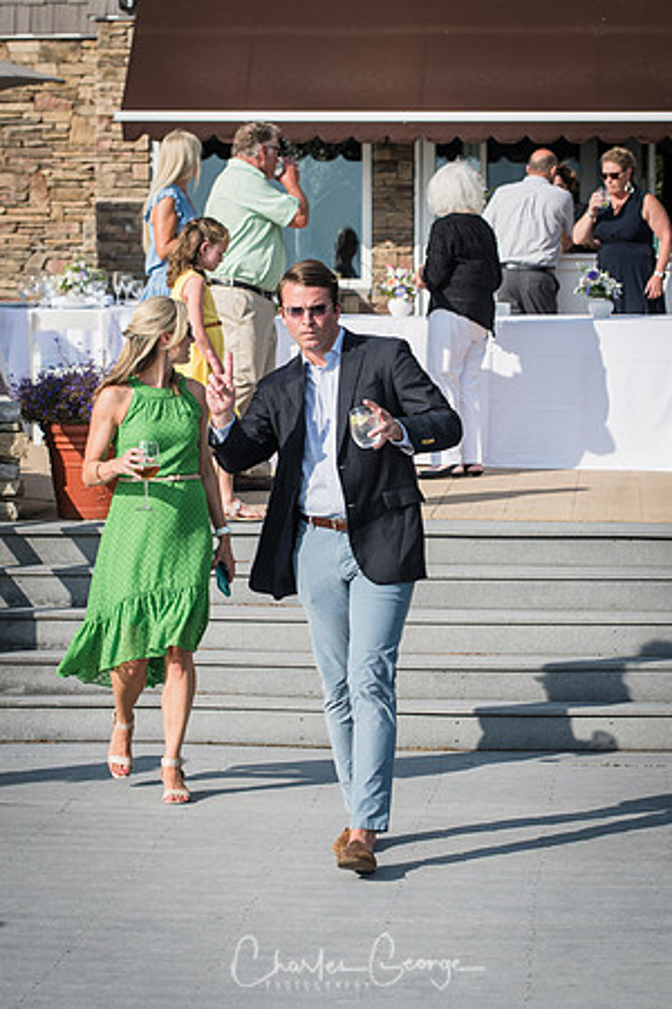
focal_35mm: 105
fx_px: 2940
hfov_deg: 13.0
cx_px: 336
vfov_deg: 19.5
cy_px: 504
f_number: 4
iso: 200
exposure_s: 1/2000
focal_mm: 70
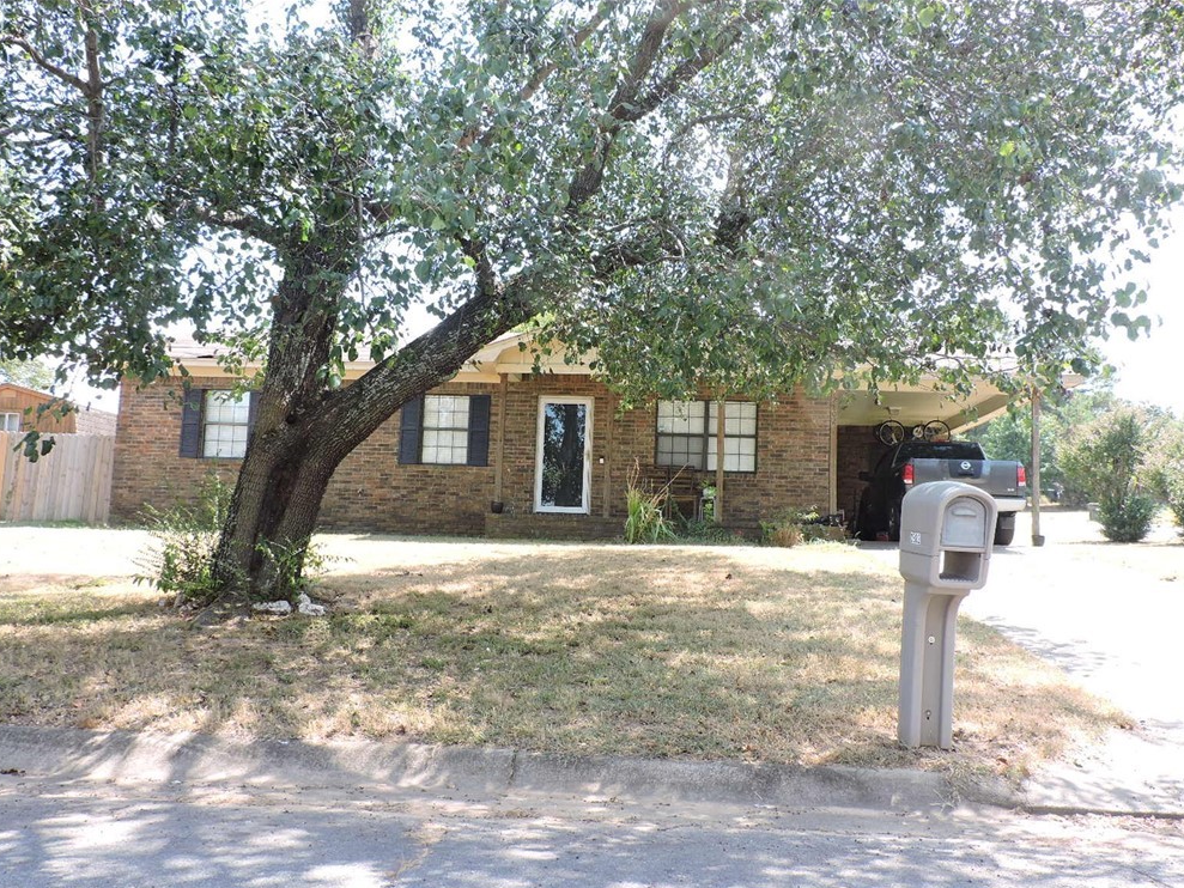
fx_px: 992
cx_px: 595
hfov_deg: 61.7
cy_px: 458
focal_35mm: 29
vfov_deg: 48.2
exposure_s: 1/200
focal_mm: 5
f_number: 3.1
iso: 100
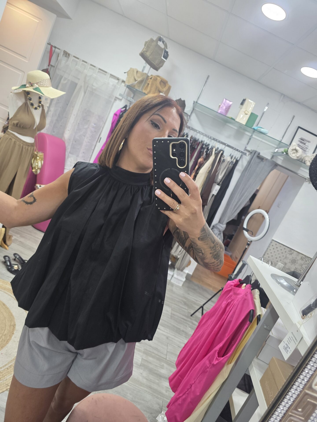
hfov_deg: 58.9
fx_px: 281
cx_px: 158
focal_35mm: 23
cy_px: 211
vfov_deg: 73.9
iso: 200
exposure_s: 1/100
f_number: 1.7
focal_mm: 6.3
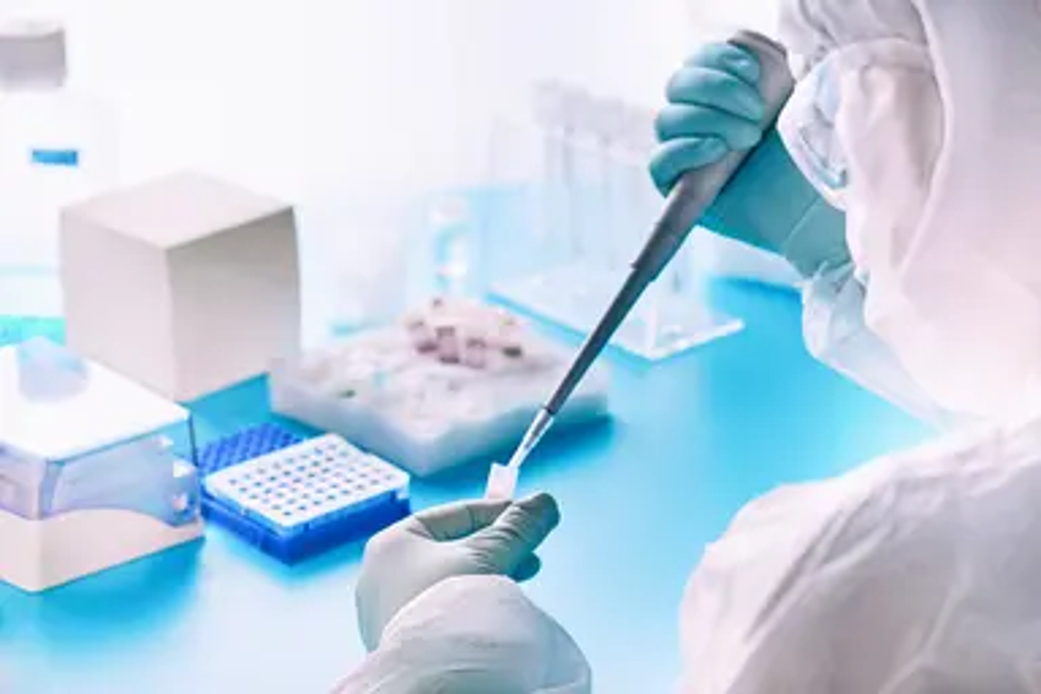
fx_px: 3470
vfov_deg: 11.4
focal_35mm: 120
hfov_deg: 17.1
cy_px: 347
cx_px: 520
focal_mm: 80
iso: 200
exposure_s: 1/80
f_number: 4.5
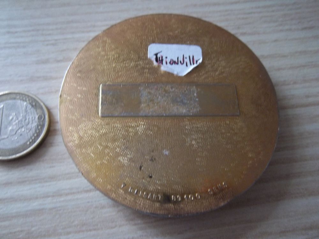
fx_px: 258
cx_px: 160
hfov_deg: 63.4
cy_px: 120
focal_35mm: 28
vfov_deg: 49.7
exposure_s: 1/8
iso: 168
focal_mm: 5.05
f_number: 3.5
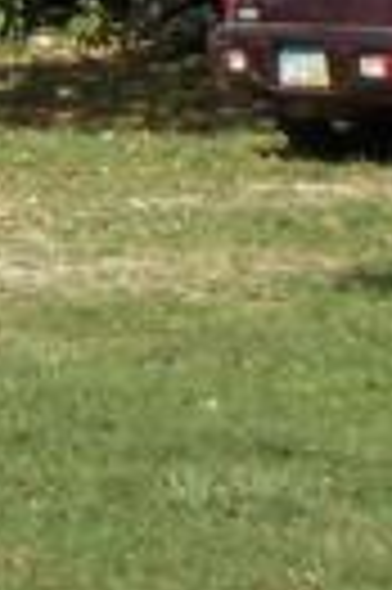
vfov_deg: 5.7
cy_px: -342
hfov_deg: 3.7
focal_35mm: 358
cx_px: -973
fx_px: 5862
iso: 100
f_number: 7.1
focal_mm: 6
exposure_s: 1/250
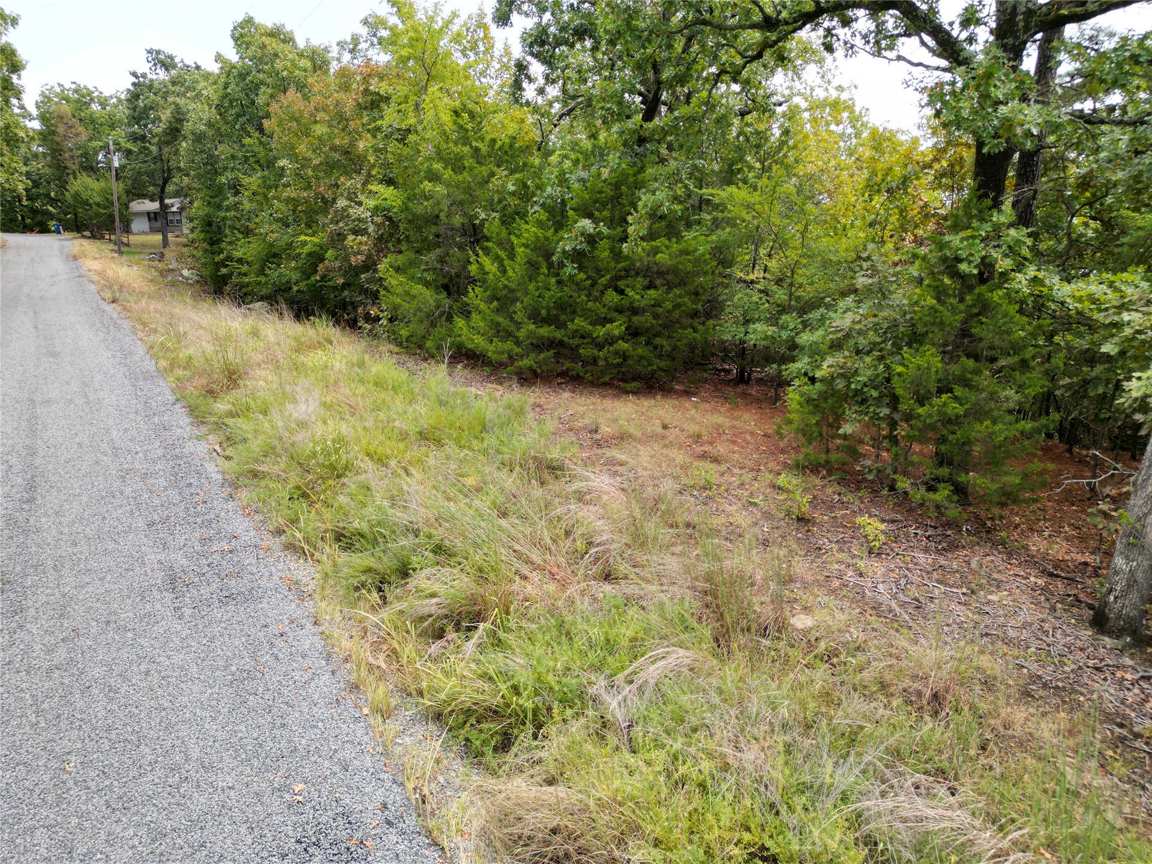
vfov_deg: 56.8
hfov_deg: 71.6
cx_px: 576
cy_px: 432
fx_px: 799
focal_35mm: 24
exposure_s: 1/1250
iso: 140
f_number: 1.7
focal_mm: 6.72
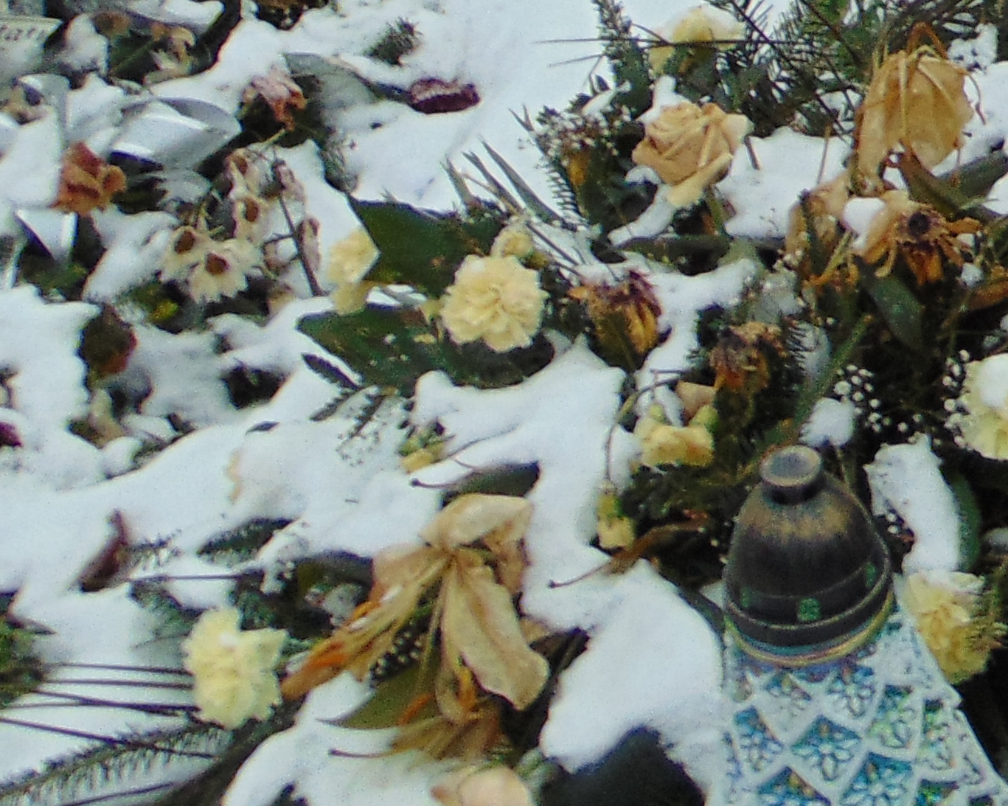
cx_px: 1377
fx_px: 2744
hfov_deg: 19.0
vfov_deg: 15.8
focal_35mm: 92
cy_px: -256
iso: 80
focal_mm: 4.5
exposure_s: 1/200
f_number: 3
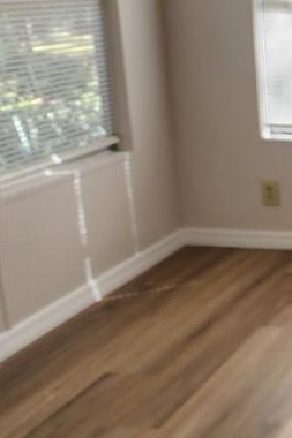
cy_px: 139
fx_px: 694
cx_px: 559
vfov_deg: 34.7
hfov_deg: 17.8
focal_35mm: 57
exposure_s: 1/60
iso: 64
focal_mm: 2.2
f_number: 2.2
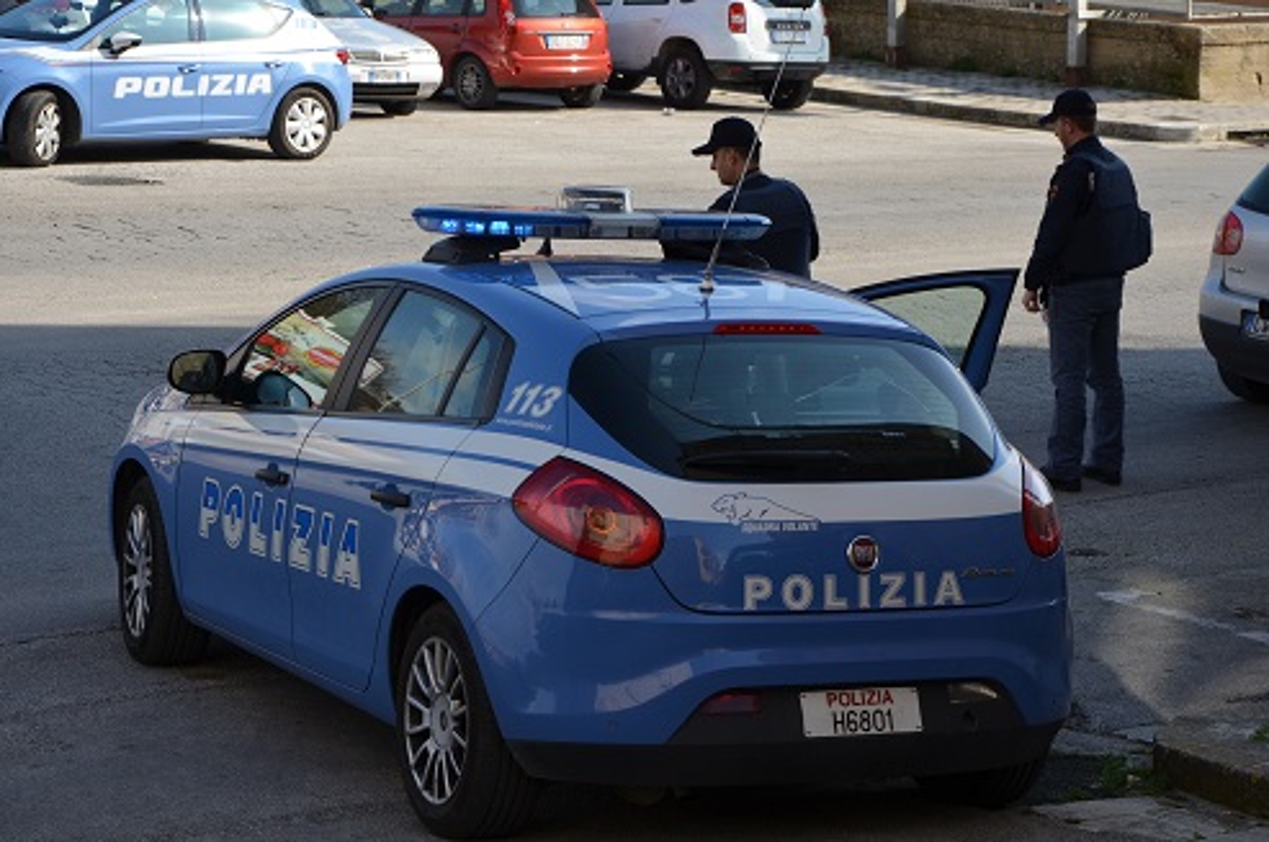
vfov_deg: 13.8
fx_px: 3484
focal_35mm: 99
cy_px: 421
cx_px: 634
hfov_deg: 20.6
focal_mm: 66
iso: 140
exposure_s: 1/250
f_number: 8
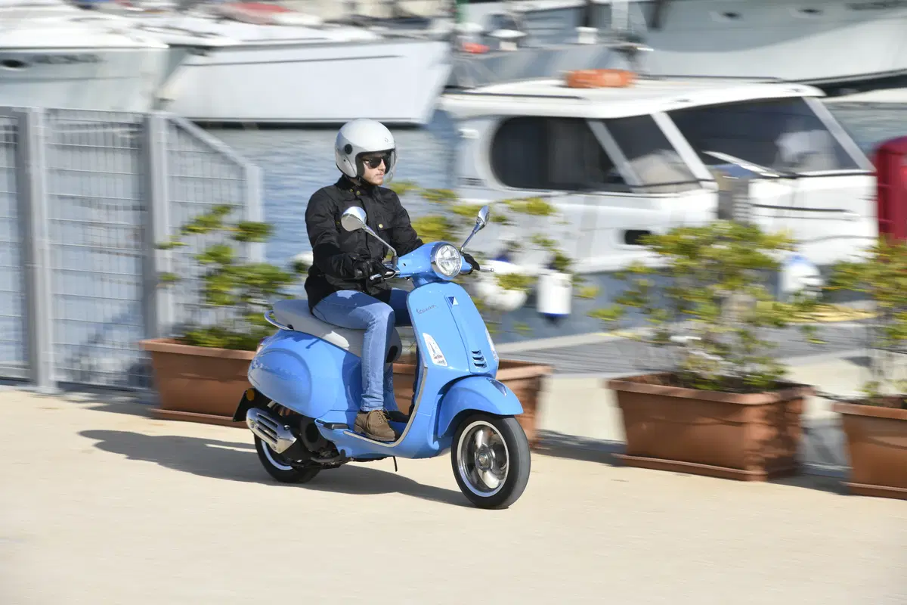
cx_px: 454
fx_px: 5038
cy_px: 302
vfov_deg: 6.9
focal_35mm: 200
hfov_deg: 10.3
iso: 64
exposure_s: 1/100
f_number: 10
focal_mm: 200
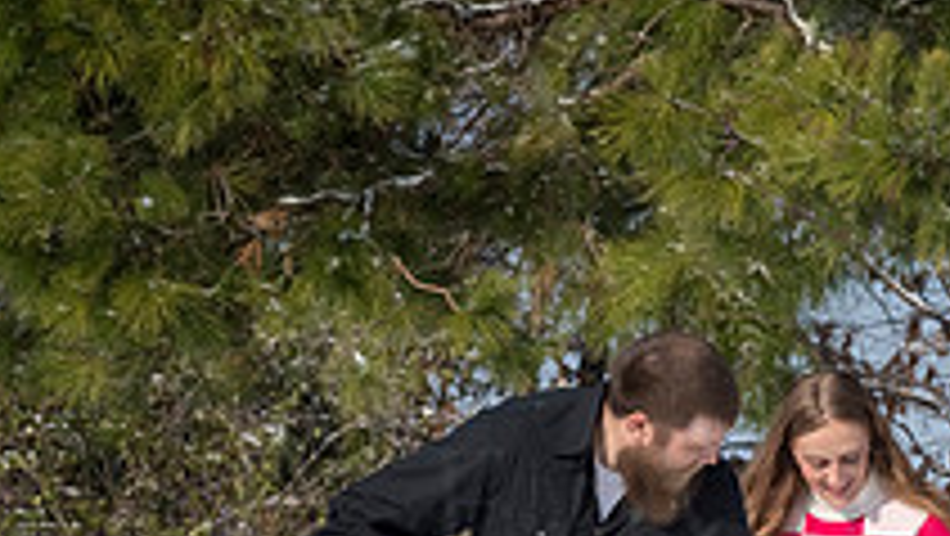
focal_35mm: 323
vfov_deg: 3.8
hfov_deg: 6.7
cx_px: 842
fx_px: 8142
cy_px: 723
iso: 640
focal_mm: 112
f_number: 16
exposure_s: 1/1000
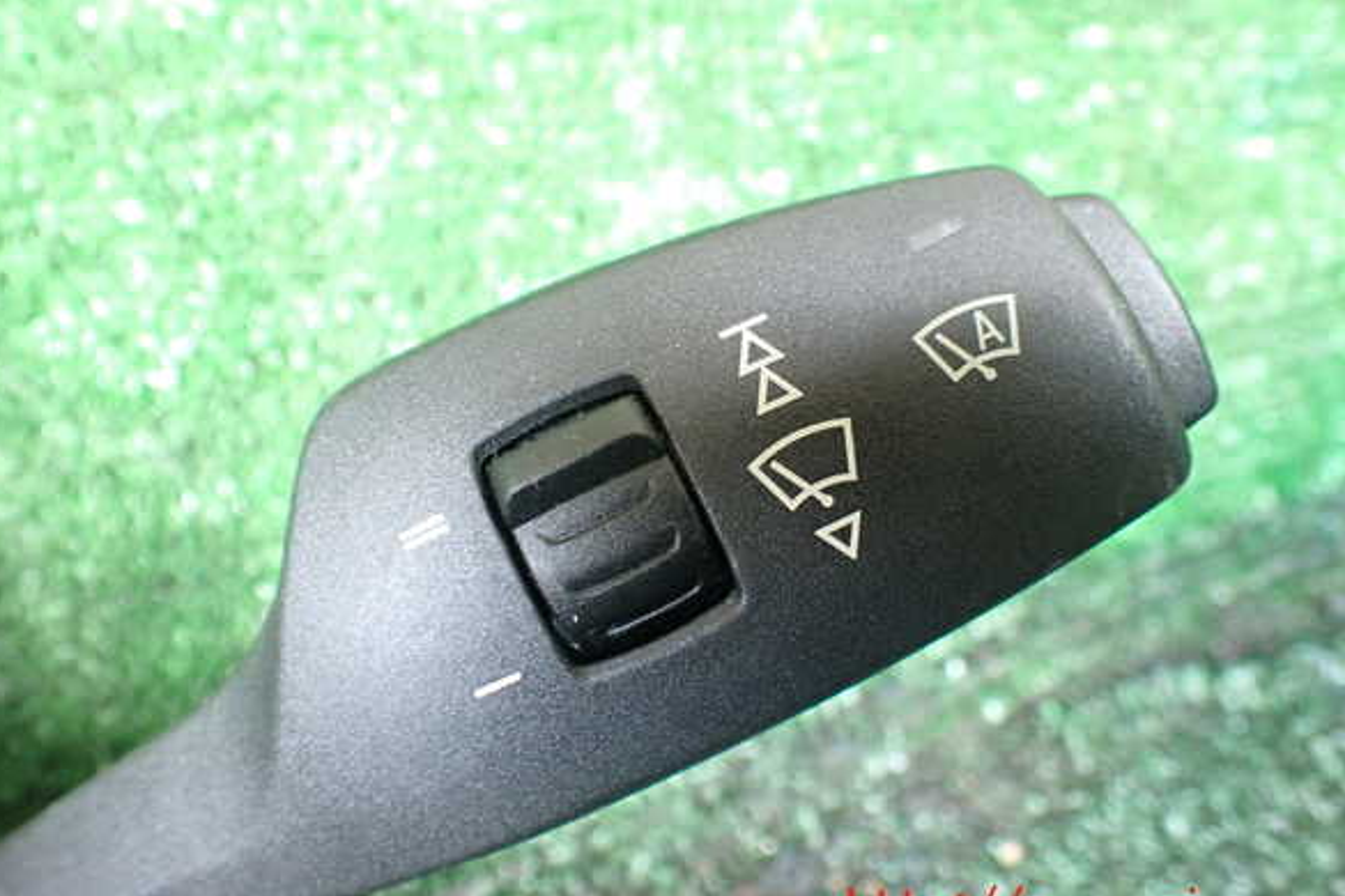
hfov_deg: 58.7
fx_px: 1195
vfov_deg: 41.1
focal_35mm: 32
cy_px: 423
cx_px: 676
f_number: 2.3
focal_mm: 5.4
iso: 800
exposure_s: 1/100
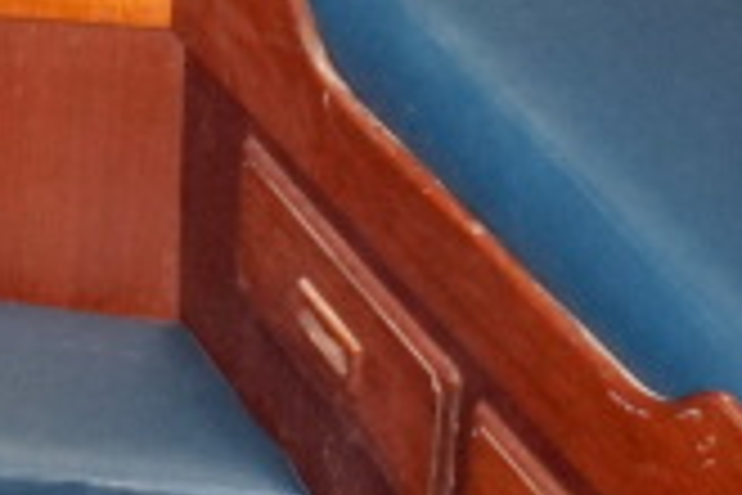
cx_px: 36
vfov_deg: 10.4
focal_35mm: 131
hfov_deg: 15.4
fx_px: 2700
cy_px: 47
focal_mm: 16
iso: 1250
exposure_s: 1/80
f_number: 2.8
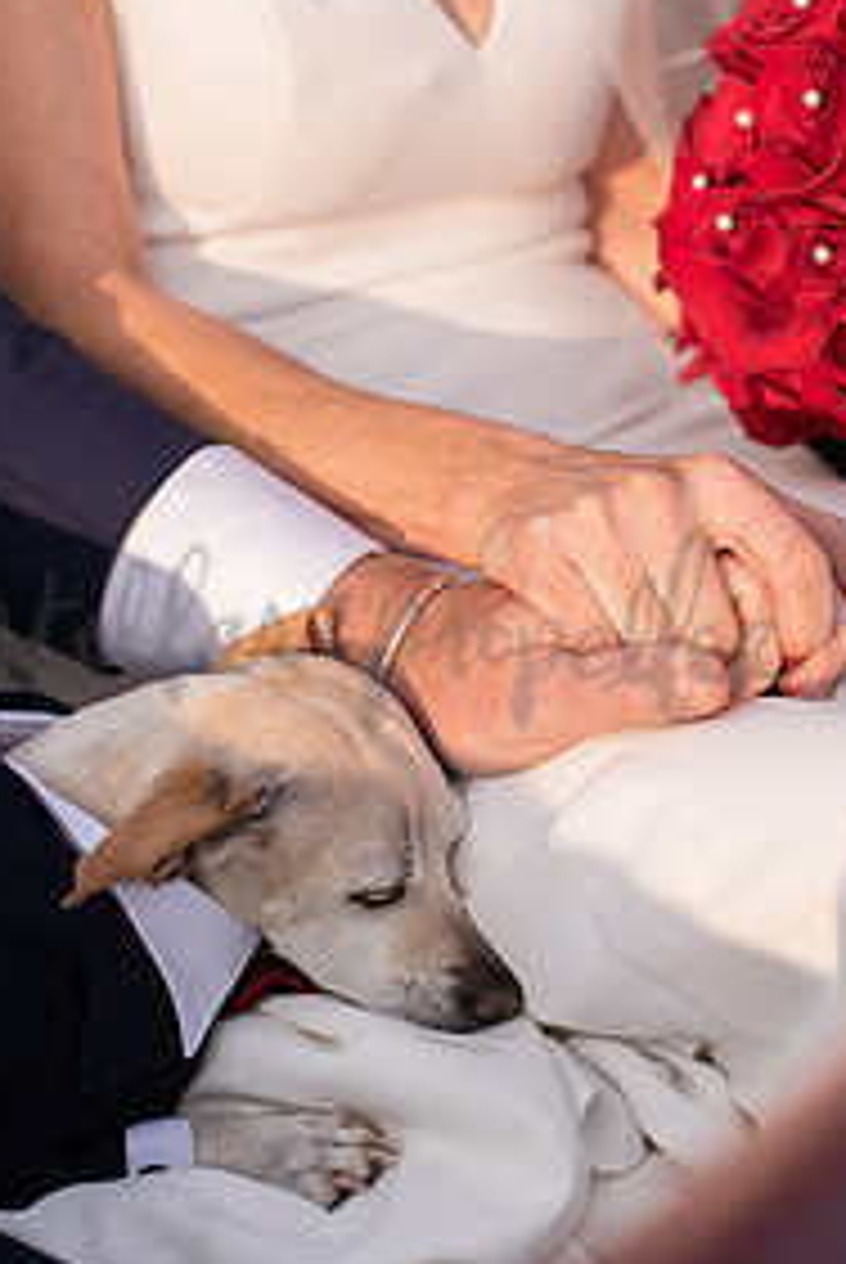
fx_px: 2813
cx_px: 576
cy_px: 630
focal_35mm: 80
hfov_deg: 17.1
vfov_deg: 25.3
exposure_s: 1/800
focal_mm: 50
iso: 125
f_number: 3.2
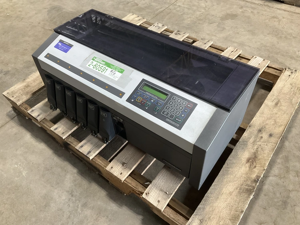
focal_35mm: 29
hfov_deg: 61.6
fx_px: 251
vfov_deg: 48.3
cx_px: 150
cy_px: 112
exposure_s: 1/60
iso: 125
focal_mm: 3
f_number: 1.8
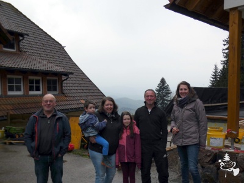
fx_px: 254
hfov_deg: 51.4
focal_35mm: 36
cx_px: 122
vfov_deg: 39.7
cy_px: 92
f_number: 3.5
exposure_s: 1/80
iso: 80
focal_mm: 6.5
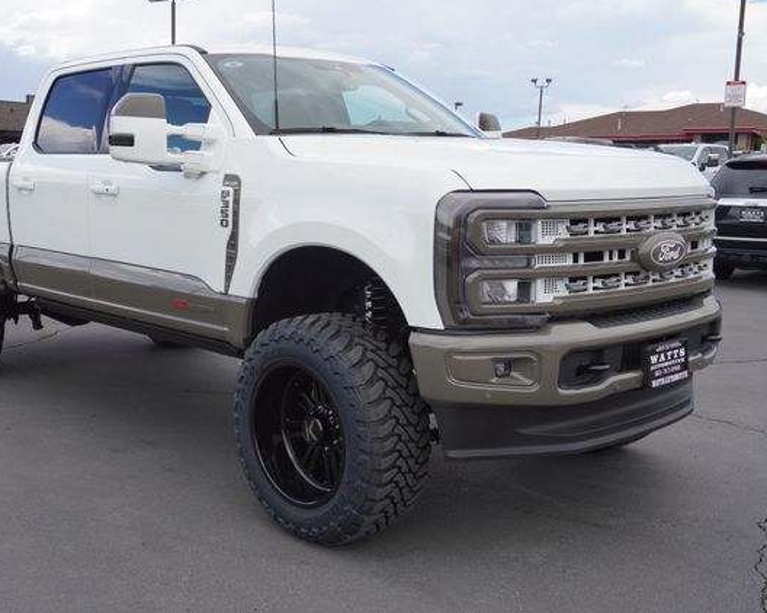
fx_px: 930
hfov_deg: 44.6
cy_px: 305
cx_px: 305
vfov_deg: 36.5
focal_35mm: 41
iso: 100
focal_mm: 24
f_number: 7.1
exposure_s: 1/160
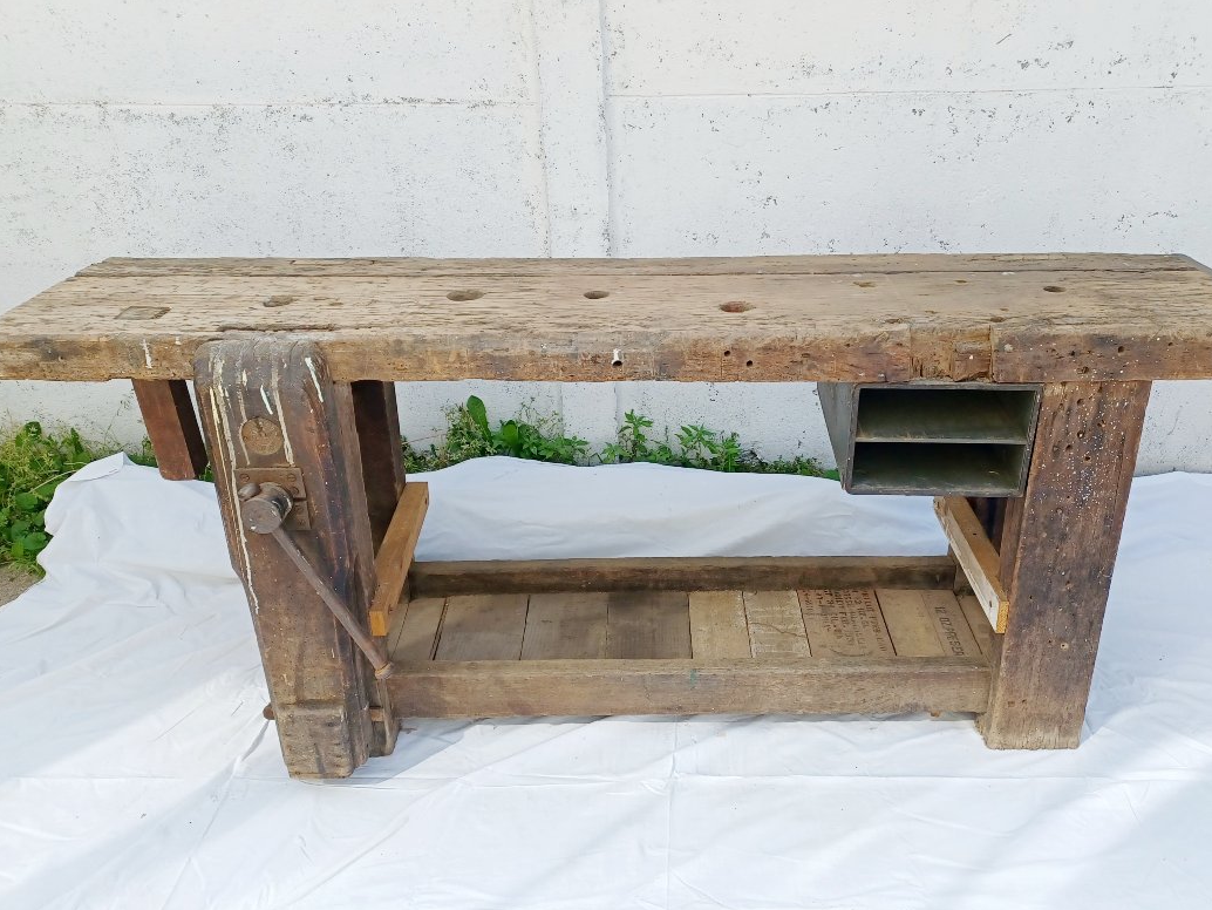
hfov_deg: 61.6
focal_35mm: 29
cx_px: 644
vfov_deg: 48.2
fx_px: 1016
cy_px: 484
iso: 32
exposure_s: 1/208
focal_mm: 4.6
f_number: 1.8
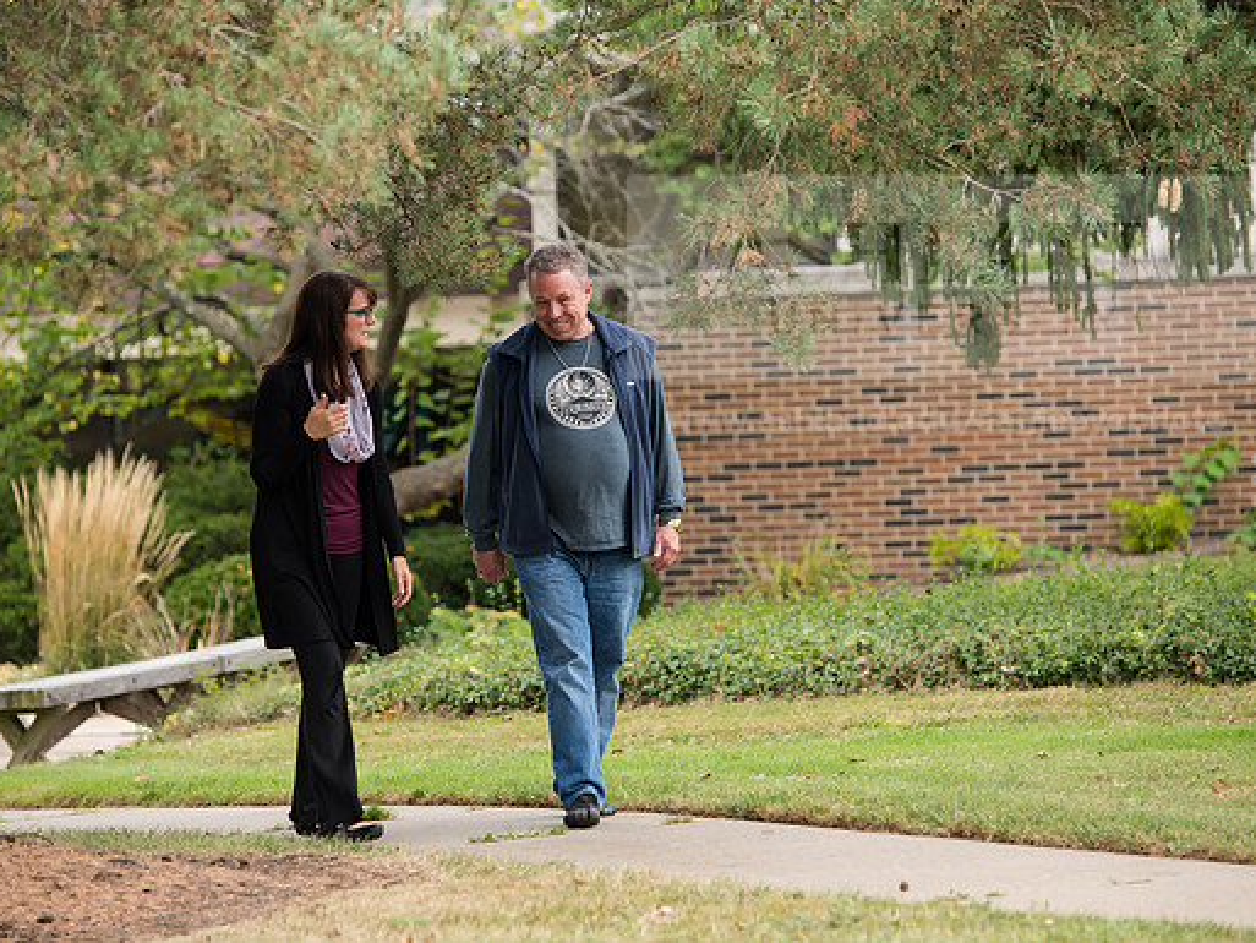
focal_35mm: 174
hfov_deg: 11.4
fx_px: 6315
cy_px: 472
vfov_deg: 8.5
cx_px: 553
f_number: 4.5
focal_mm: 160
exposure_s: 1/320
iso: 200
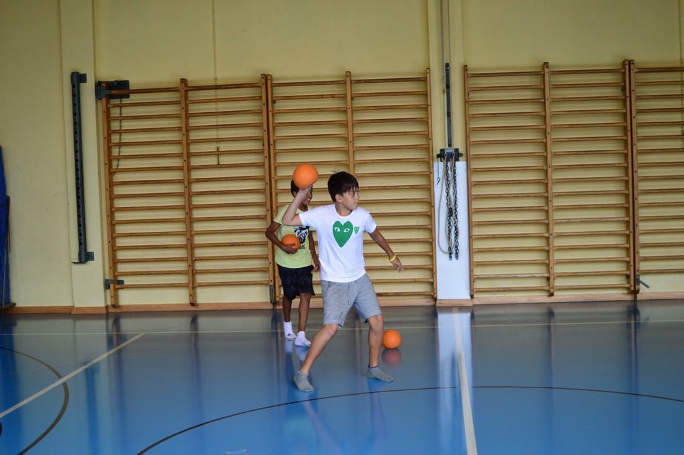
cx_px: 342
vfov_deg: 25.7
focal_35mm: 52
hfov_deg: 37.9
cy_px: 228
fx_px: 997
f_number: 1.8
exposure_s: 1/640
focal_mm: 35
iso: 400
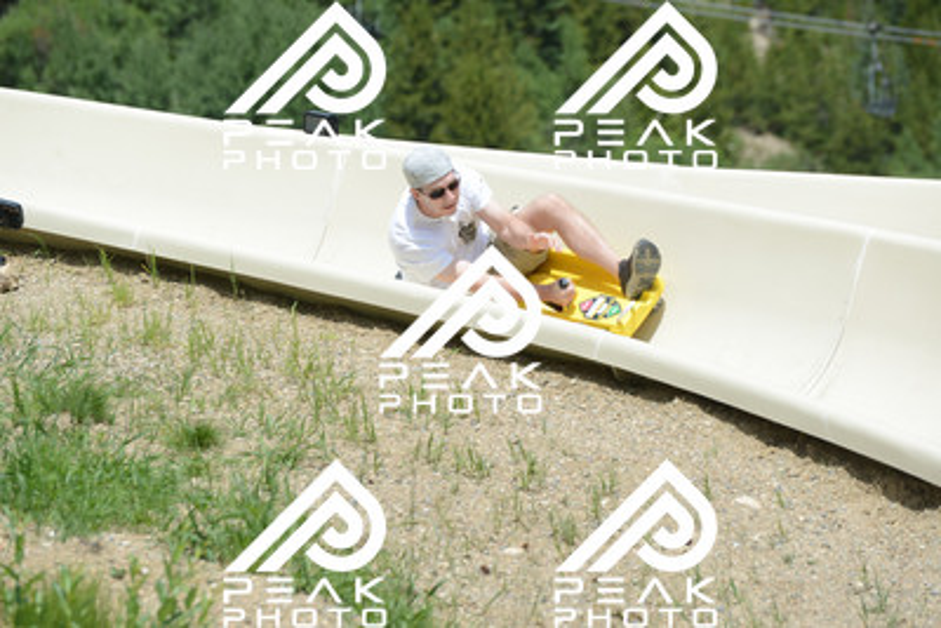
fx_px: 5099
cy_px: 314
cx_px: 470
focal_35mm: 195
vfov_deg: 7.0
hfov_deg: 10.5
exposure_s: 1/1250
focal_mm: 195
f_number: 6.3
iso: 400
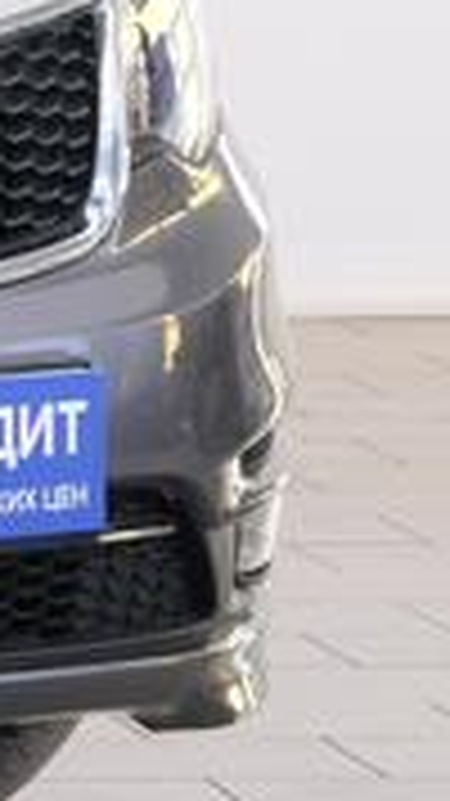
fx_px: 10064
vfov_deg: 4.5
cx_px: -1674
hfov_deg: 2.5
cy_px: -549
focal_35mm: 474
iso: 800
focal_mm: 44.7
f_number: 4
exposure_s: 1/125
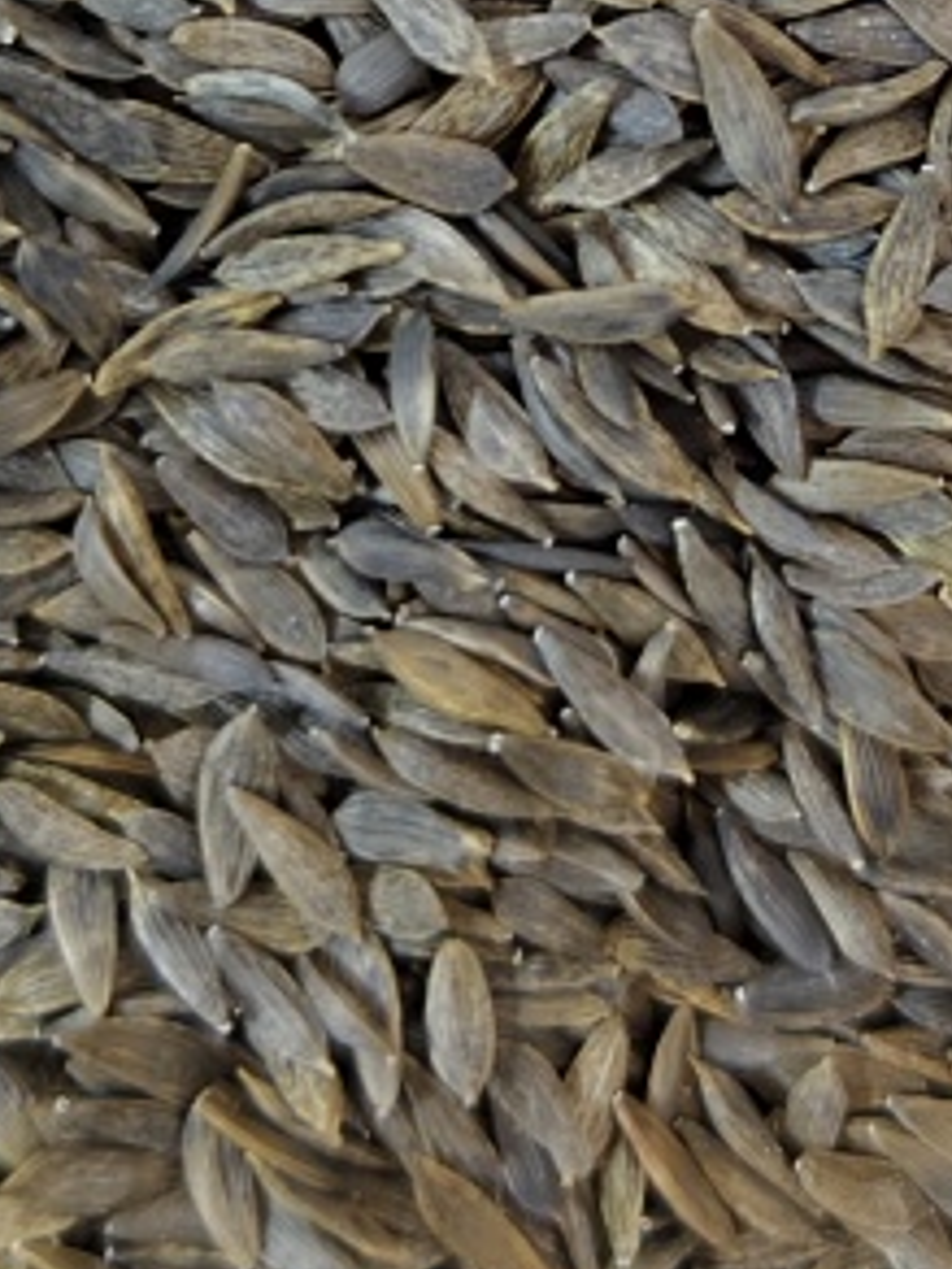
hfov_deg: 17.5
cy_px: -41
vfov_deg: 22.3
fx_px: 3080
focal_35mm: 84
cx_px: 639
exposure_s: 1/33.3
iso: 1569
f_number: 1.88
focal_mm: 5.56
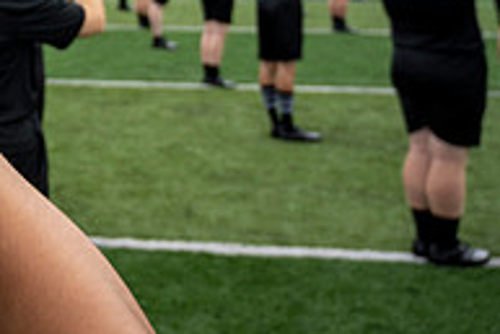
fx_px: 1001
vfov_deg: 17.2
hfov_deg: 24.3
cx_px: -163
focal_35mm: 72
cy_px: -157
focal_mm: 24
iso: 160
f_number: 4
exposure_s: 1/800
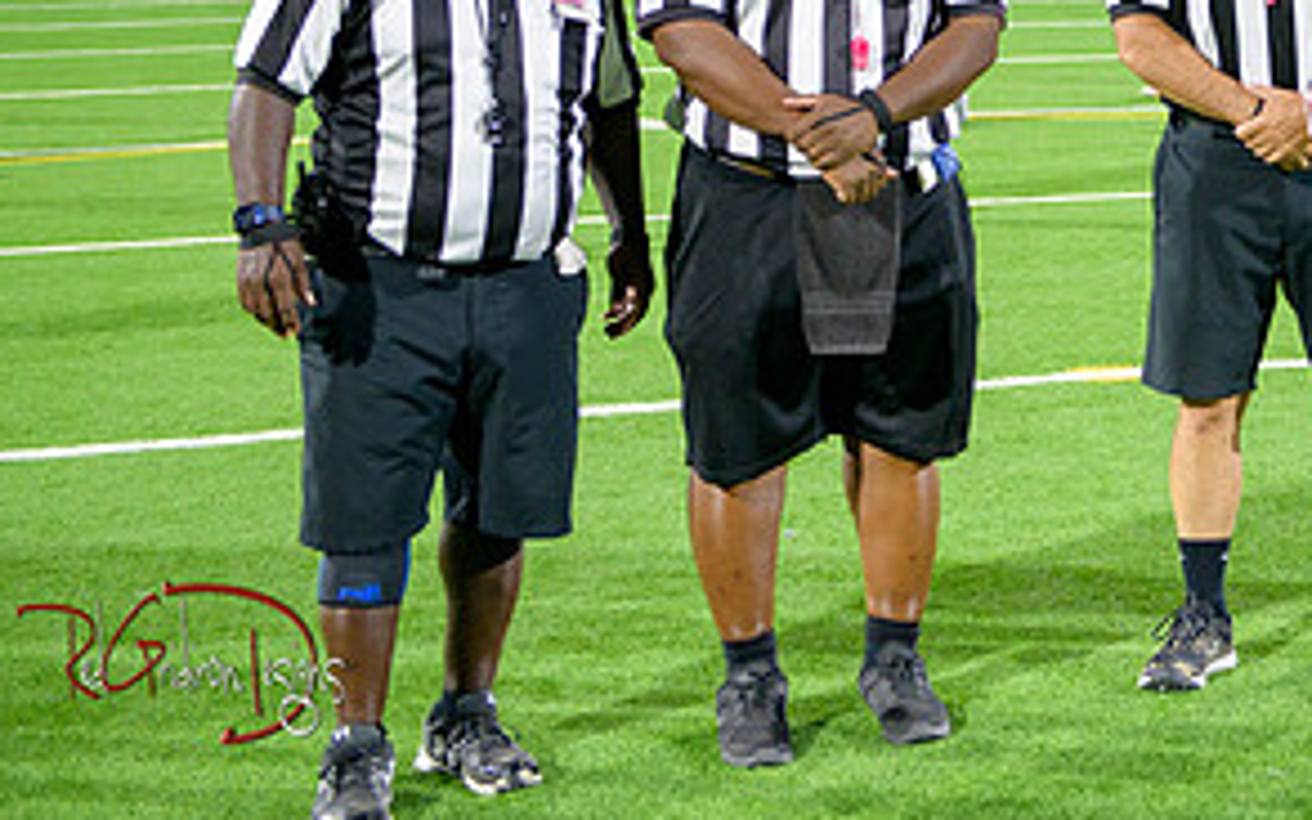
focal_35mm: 97
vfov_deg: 13.3
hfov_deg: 20.9
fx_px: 3468
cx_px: 1200
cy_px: 16
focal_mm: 48
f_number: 2.8
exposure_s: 1/250
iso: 1250
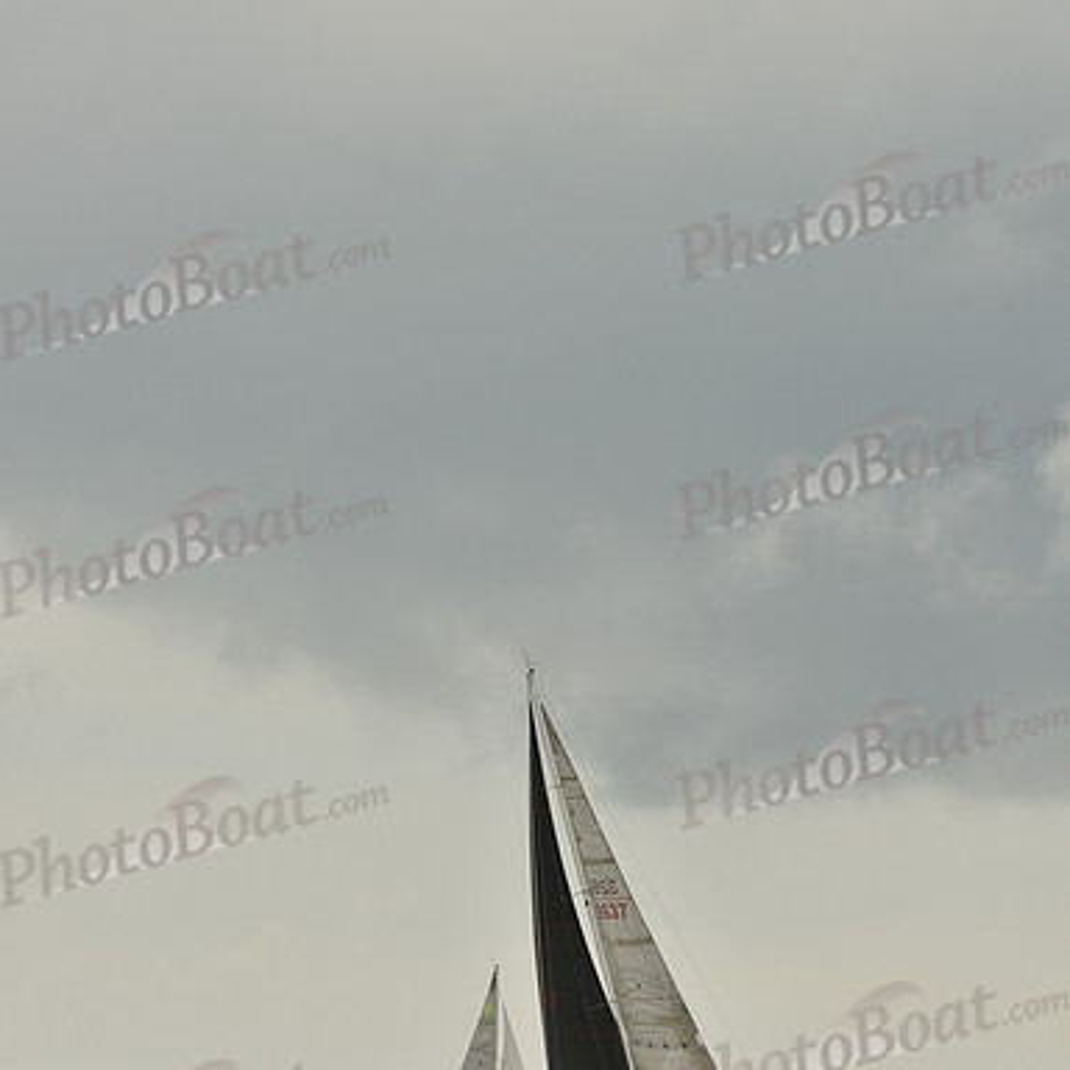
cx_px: 534
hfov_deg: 3.9
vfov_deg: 3.9
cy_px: 652
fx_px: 15702
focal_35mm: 449
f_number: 10
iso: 400
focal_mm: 350
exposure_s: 1/800
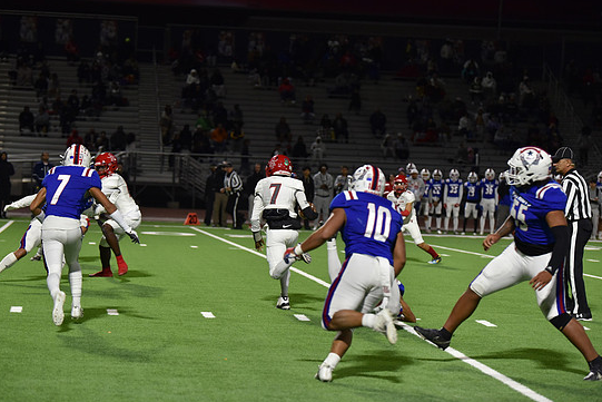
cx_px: 292
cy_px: 212
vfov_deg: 11.4
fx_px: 2007
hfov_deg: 17.1
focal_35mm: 120
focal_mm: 112
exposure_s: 1/500
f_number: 2.8
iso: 1800
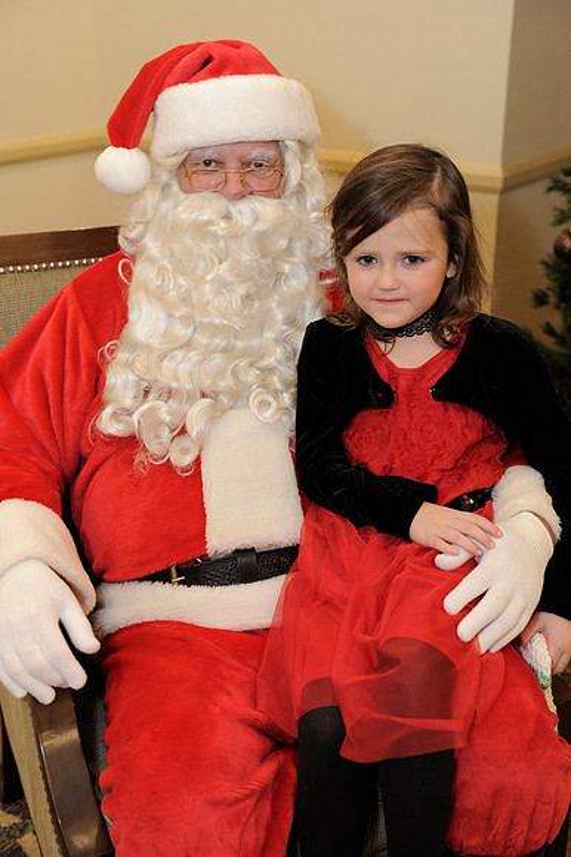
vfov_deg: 41.1
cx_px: 286
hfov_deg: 28.0
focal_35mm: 48
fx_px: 1143
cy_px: 428
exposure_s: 1/100
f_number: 4
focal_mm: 48
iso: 1600
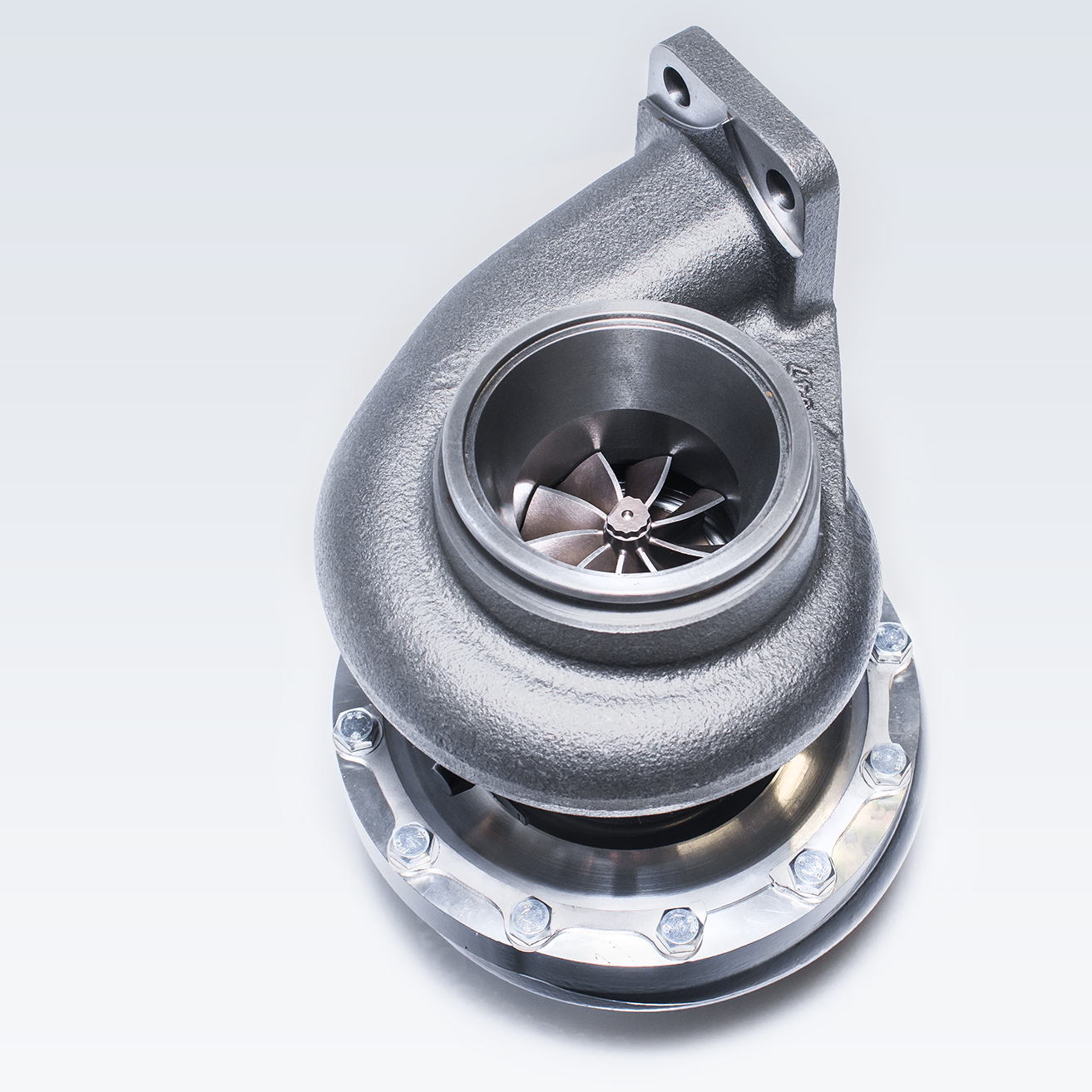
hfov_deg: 26.1
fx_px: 2356
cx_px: 645
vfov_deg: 26.1
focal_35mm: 66
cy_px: 544
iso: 200
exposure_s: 1/60
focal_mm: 34
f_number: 10
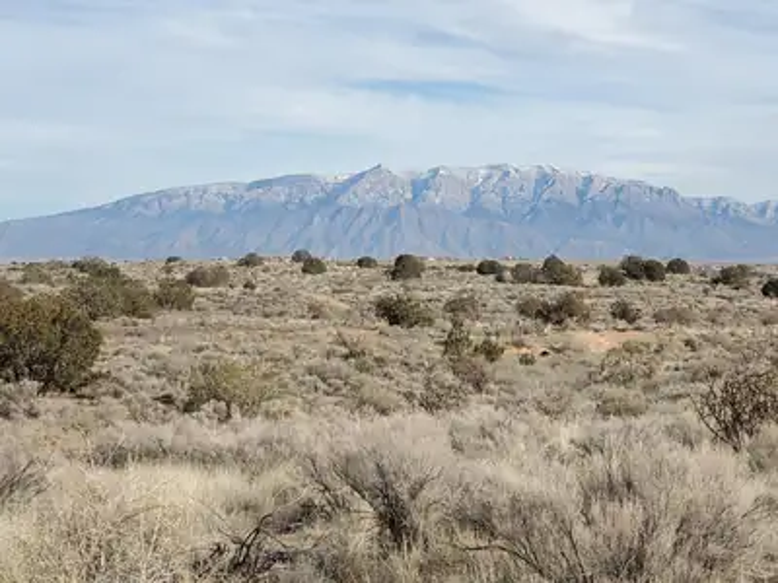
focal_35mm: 52
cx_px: 389
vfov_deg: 28.0
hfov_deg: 36.8
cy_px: 292
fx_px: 1169
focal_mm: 6
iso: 50
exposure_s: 1/688
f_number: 2.4
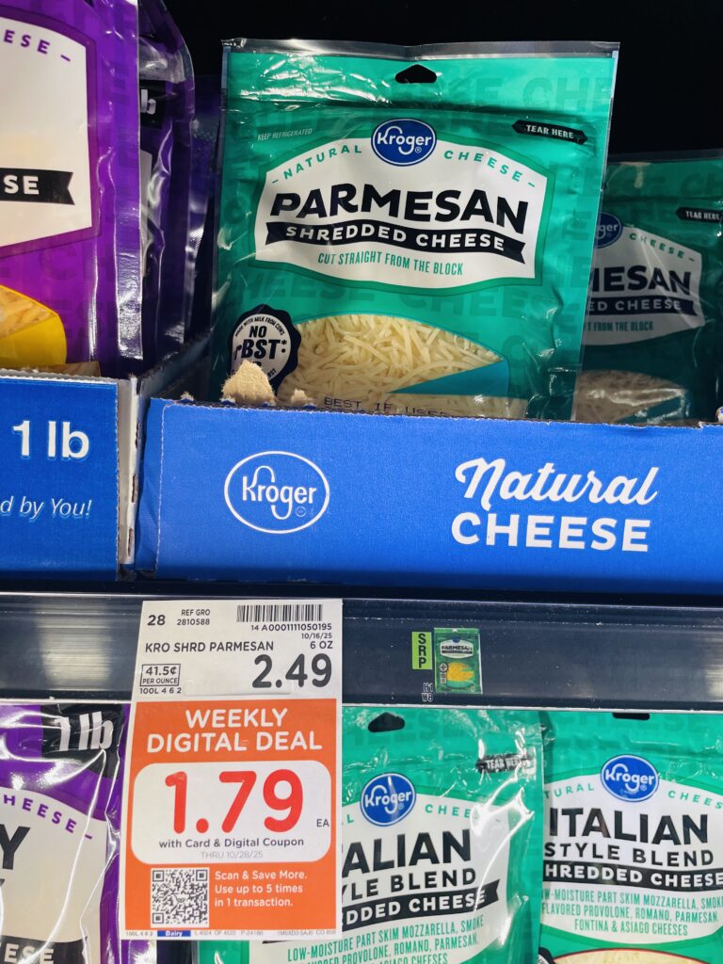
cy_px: 482
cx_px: 362
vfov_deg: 67.3
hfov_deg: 53.1
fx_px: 724
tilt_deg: +1.2
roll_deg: -0.7
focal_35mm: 26
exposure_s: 1/116
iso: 125
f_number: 1.6
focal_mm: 4.2
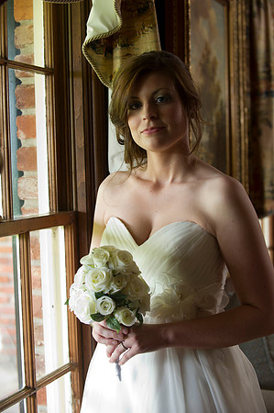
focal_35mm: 70
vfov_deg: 28.9
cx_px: 137
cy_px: 206
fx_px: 801
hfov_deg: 19.4
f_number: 3.5
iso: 1250
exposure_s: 1/80
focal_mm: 70
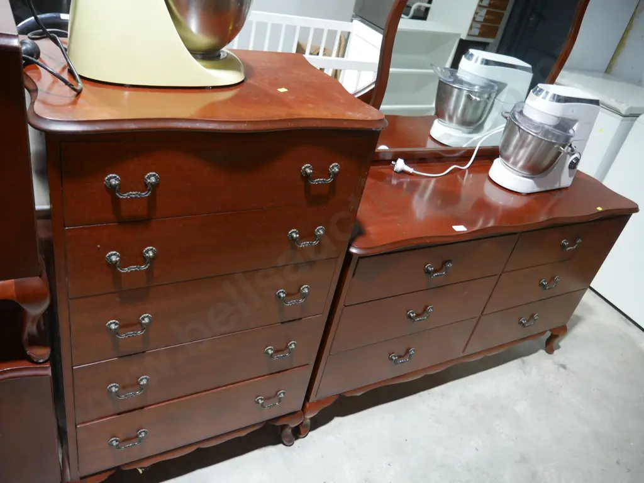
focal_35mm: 28
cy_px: 242
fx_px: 521
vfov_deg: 49.7
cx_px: 322
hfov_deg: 63.4
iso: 500
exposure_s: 1/60
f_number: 3.5
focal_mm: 14
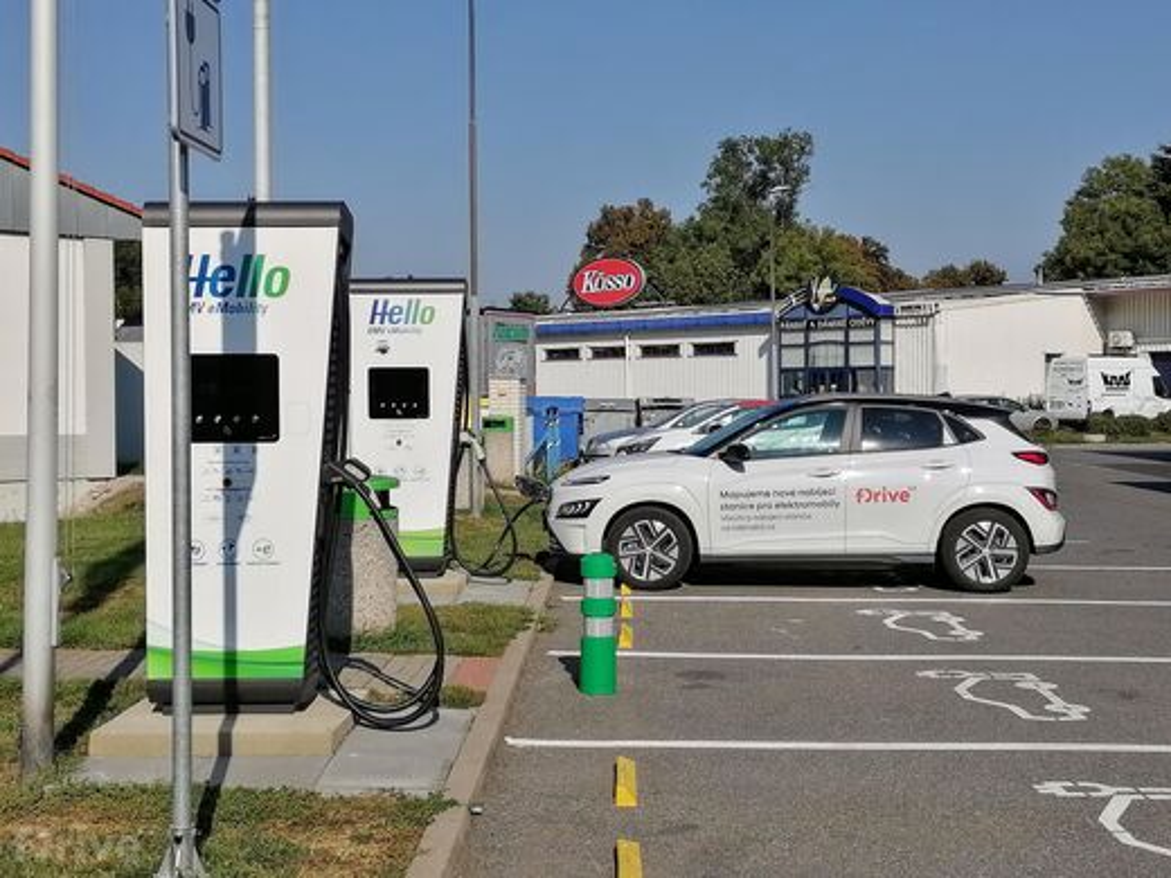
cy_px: 439
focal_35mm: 51
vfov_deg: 28.6
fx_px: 1725
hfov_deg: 37.5
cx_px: 586
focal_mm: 5.3
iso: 50
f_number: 1.8
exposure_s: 1/2849
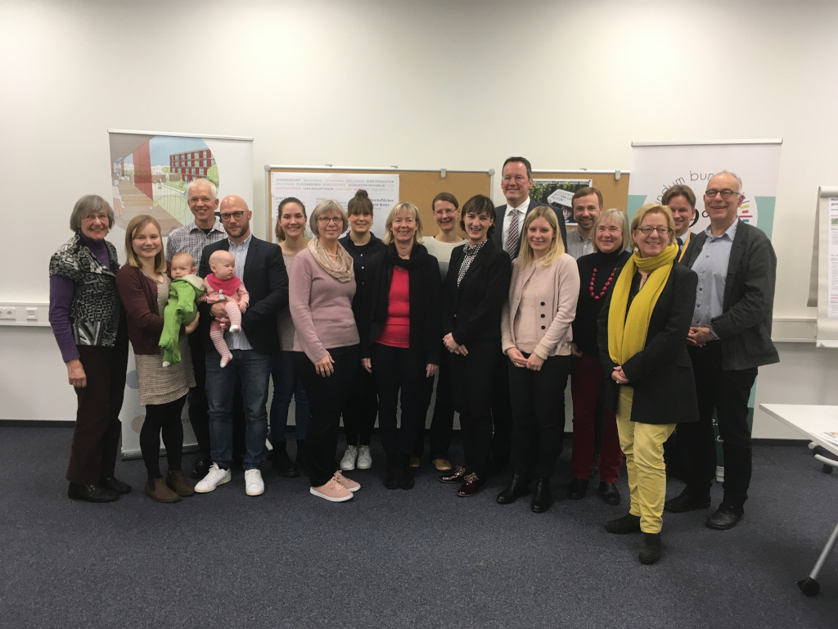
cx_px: 419
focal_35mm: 29
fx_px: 702
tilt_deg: -7.8
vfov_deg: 48.2
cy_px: 314
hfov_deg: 61.7
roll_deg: -1.6
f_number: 2.2
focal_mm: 4.15
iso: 50
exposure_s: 1/33
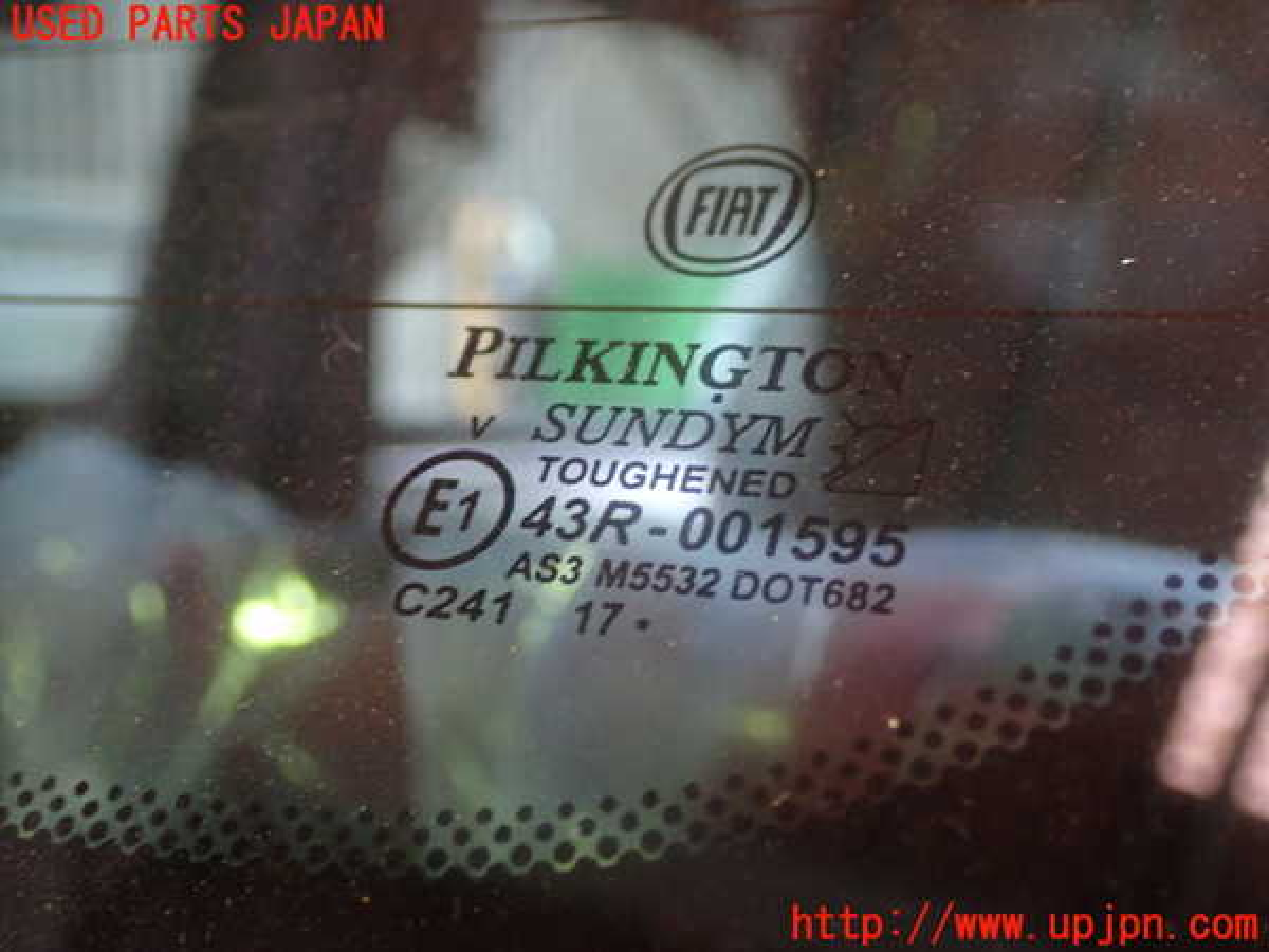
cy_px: 476
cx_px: 634
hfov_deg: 38.2
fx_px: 1833
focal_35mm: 50
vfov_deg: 29.1
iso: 800
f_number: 3.2
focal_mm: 9.01
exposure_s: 1/13
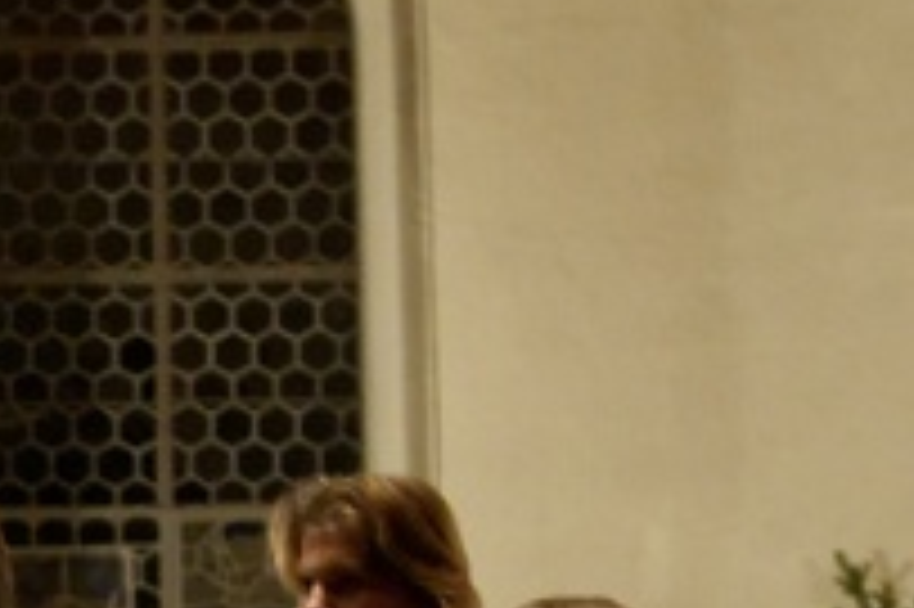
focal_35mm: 193
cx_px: -362
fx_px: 4902
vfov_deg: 6.9
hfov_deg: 10.4
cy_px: 1036
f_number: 2.8
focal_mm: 29
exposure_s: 1/40
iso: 1600
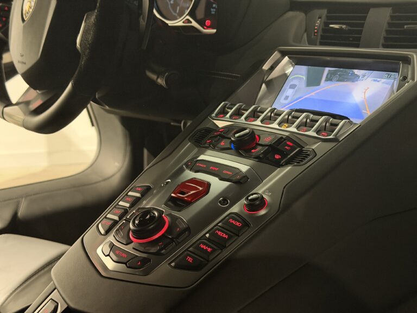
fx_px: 578
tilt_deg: -14.4
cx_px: 208
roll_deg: +1.9
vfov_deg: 30.3
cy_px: 156
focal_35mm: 48
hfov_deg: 39.7
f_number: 1.78
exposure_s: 1/20
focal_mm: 6.76
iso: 800
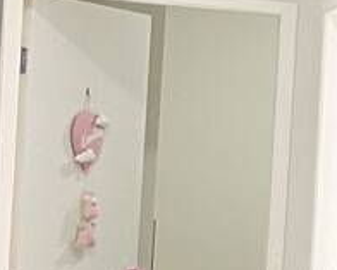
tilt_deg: +0.0
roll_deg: -4.3
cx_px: 1109
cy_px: 246
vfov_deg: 8.3
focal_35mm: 186
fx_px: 1856
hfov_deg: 8.3
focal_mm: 4.25
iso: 160
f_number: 1.8
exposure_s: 1/60
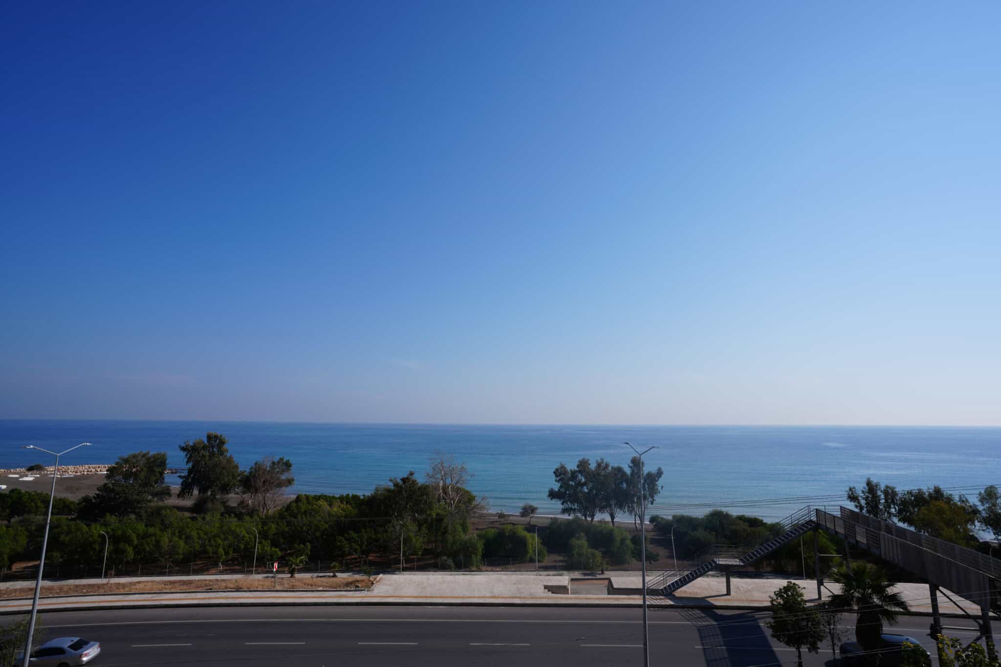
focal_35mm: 19
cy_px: 334
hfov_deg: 86.9
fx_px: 528
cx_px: 500
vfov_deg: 64.5
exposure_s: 1/320
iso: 100
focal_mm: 19
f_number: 10
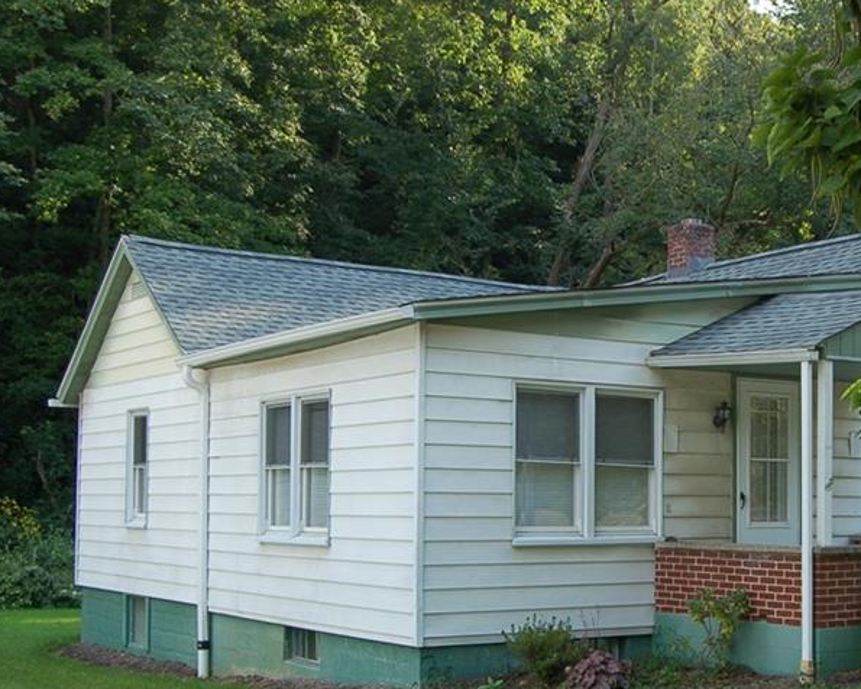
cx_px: 628
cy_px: 418
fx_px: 1478
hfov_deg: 32.0
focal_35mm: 58
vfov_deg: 26.2
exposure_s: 1/125
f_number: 5.6
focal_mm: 24
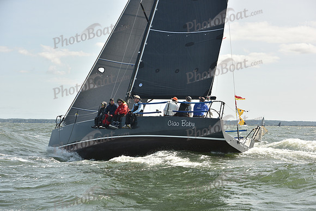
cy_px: 106
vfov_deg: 19.5
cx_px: 158
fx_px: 615
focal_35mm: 70
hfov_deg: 28.8
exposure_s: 1/800
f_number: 7.1
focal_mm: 70
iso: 250
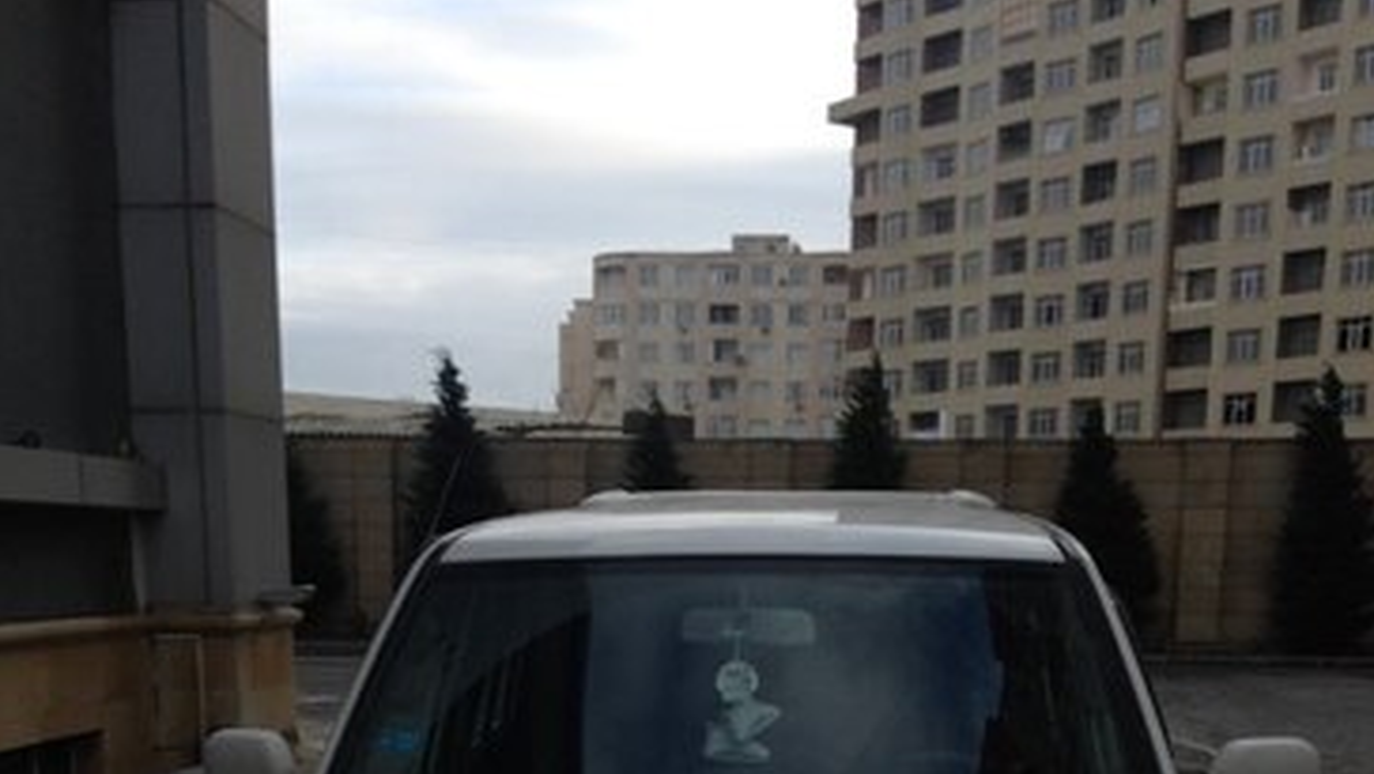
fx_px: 1786
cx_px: 691
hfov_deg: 42.1
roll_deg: -1.9
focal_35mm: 49
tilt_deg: -9.5
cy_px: 842
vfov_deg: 23.1
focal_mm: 4.12
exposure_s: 1/861
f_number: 2.4
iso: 50
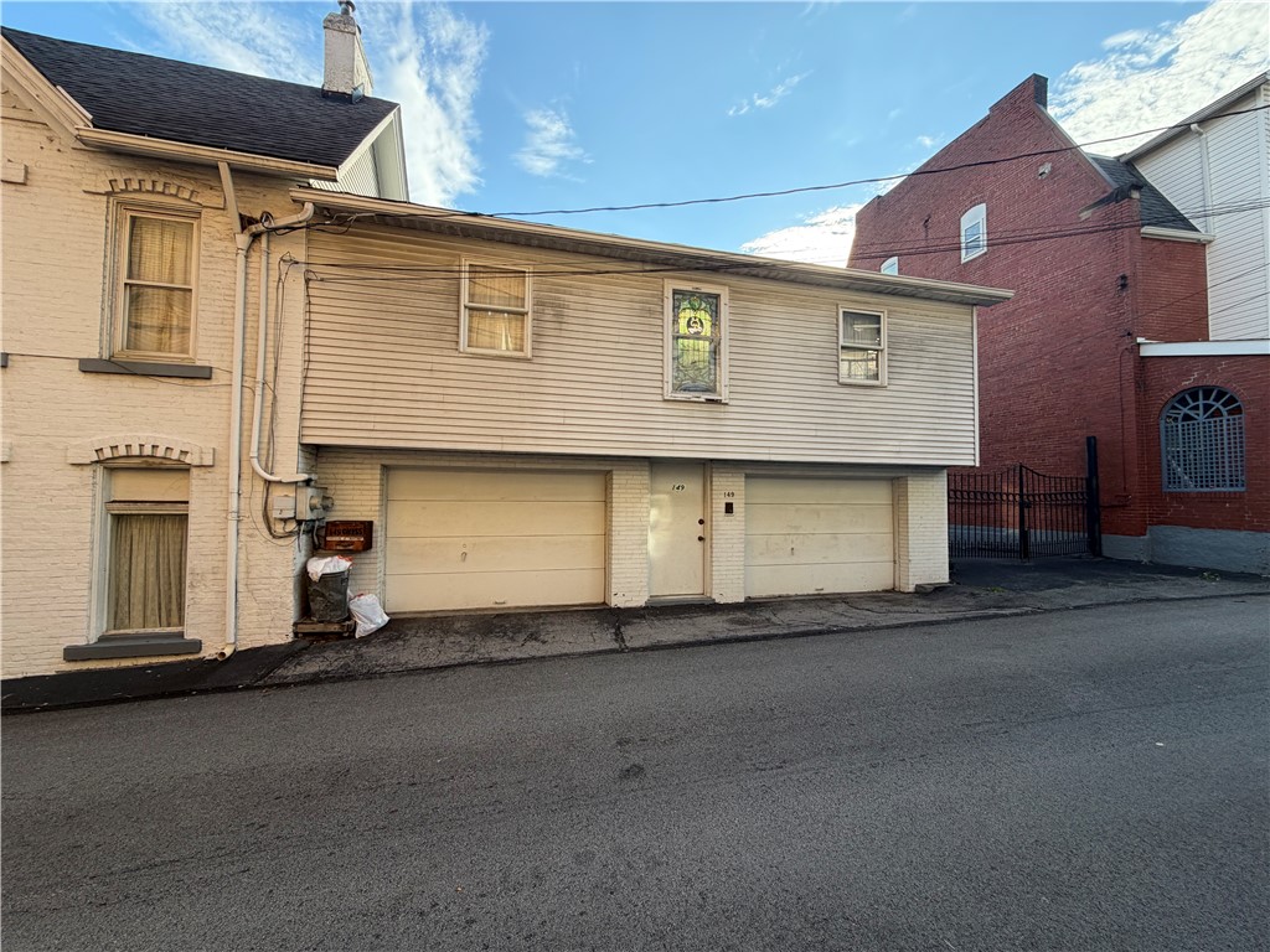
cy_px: 476
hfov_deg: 102.1
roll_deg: +0.2
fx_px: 514
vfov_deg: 85.7
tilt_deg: +2.9
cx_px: 635
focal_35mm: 14
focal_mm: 2.22
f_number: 2.2
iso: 50
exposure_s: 1/326
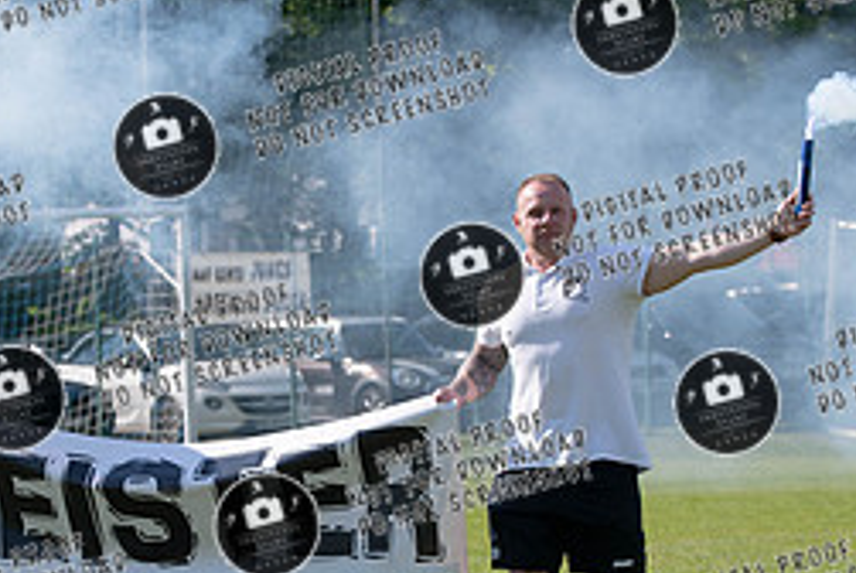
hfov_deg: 10.6
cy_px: 399
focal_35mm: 193
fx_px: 4594
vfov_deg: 7.1
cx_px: 276
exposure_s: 1/1600
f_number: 3.5
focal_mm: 70
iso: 140
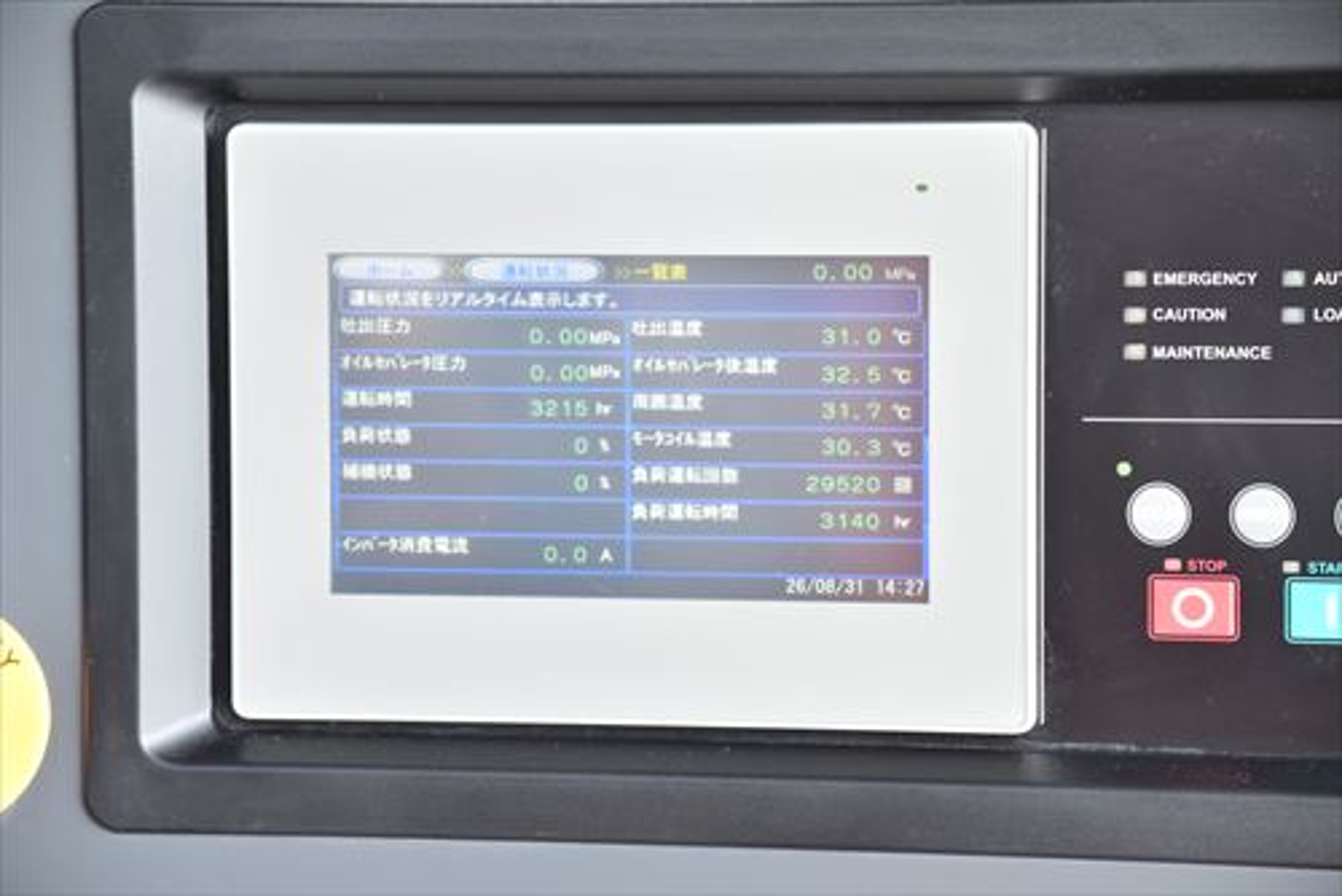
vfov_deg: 11.7
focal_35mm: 117
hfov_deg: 17.5
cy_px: 448
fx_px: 4364
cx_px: 671
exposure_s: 1/160
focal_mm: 78
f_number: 6.3
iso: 1250
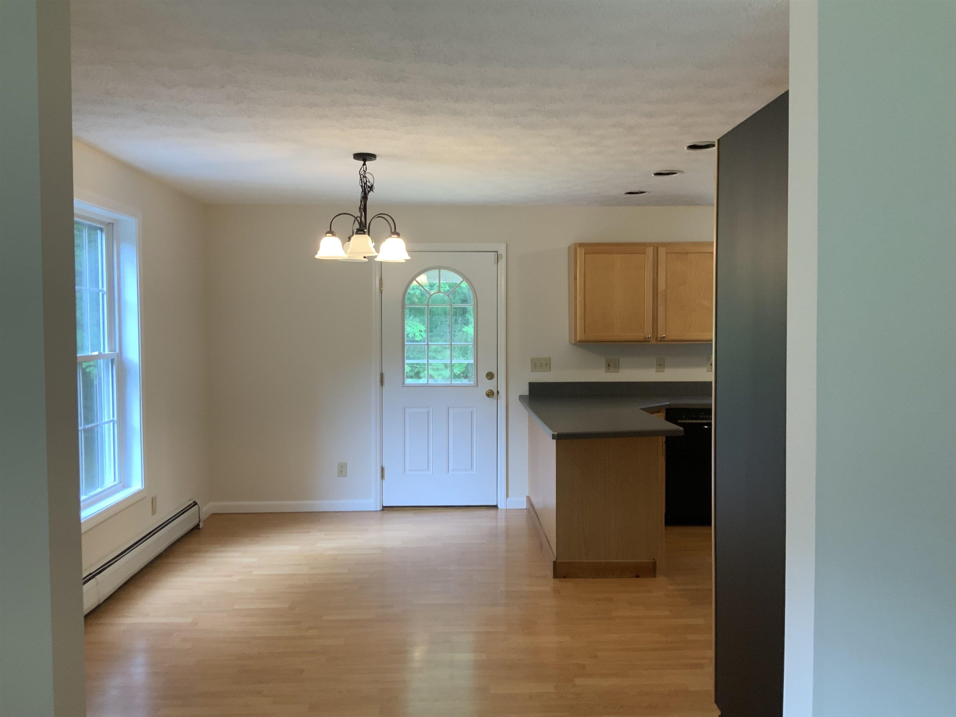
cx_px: 478
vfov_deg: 48.2
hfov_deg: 61.7
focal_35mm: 29
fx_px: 801
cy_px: 358
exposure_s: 1/60
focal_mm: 3
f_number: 1.8
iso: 200
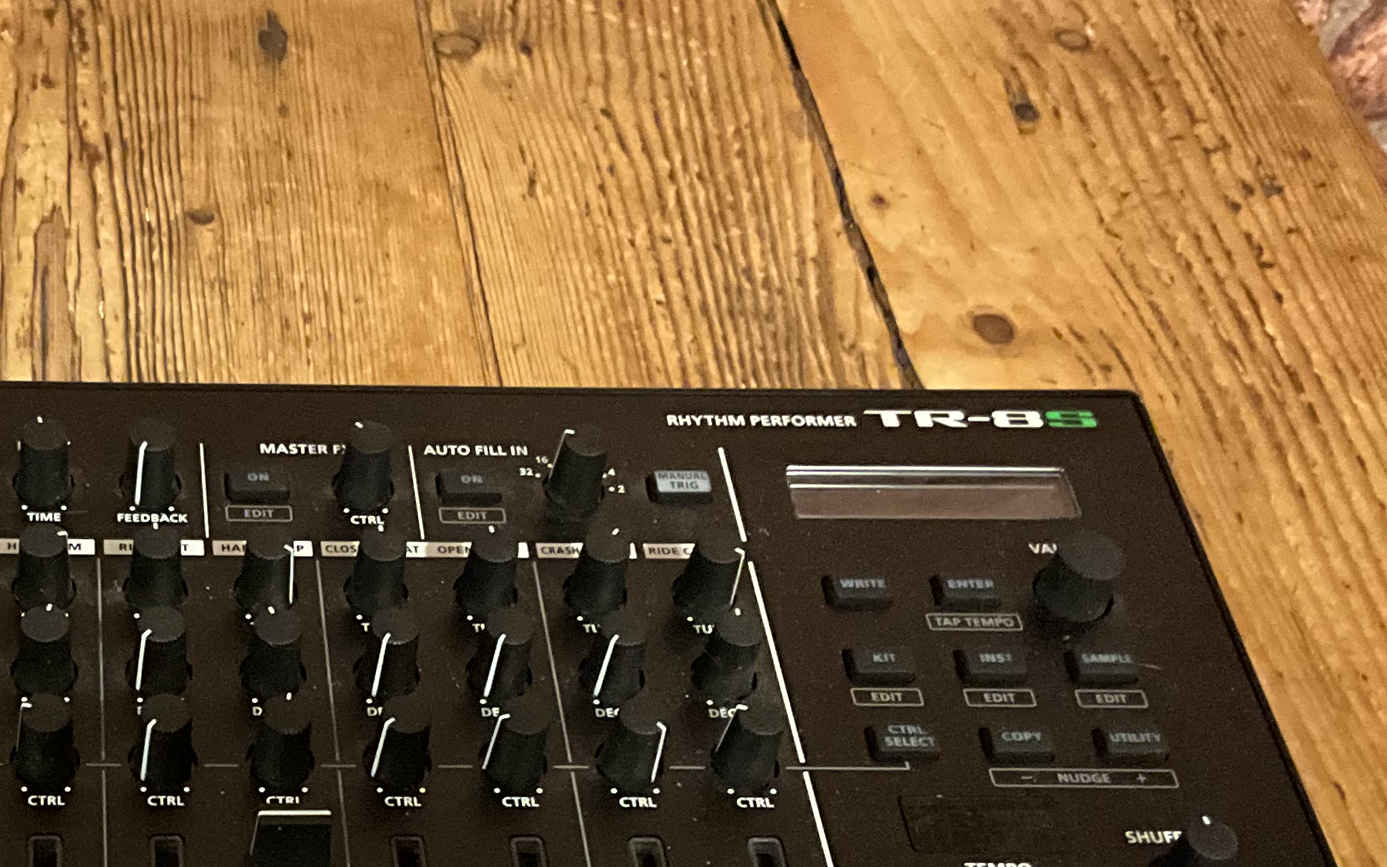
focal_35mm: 64
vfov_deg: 19.9
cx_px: 191
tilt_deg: -51.0
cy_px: 810
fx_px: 2419
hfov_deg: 30.8
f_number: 1.8
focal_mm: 3
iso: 640
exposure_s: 1/30
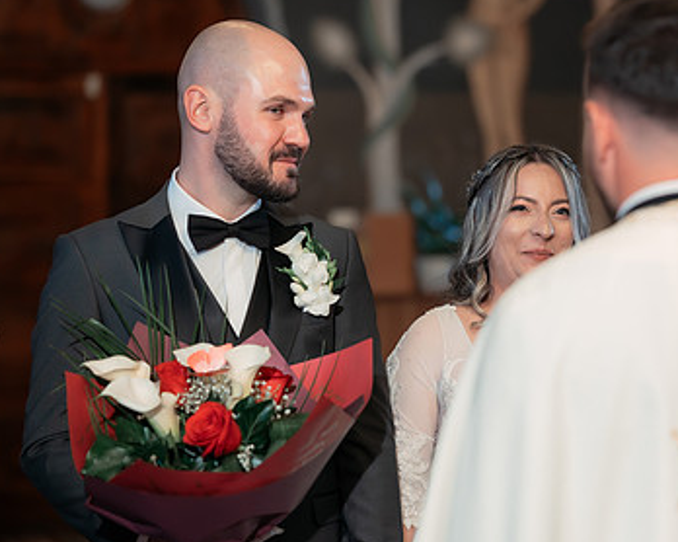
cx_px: 508
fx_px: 2667
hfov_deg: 14.4
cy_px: 333
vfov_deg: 11.6
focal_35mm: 133
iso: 1600
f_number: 2.2
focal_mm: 85
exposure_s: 1/200
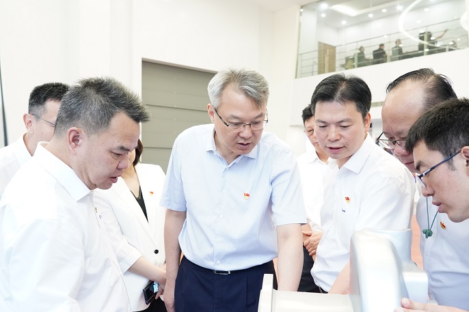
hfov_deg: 54.4
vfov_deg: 37.8
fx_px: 456
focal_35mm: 35
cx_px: 236
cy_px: 176
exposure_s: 1/125
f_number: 5.6
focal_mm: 30
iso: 8000
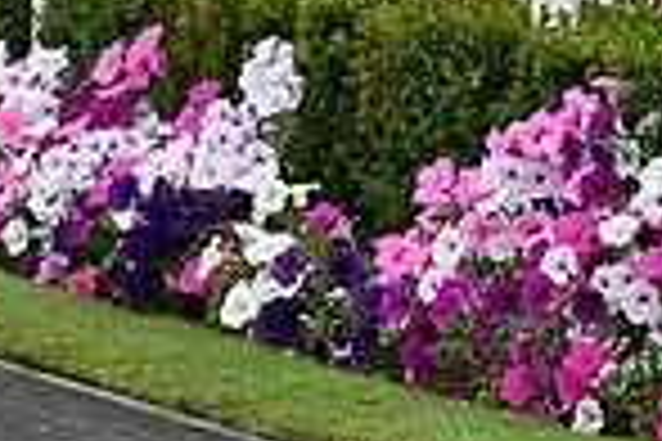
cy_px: -385
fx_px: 14544
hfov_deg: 2.6
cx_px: -275
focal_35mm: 791
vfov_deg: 1.7
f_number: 4.5
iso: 800
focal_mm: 200
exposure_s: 1/1600
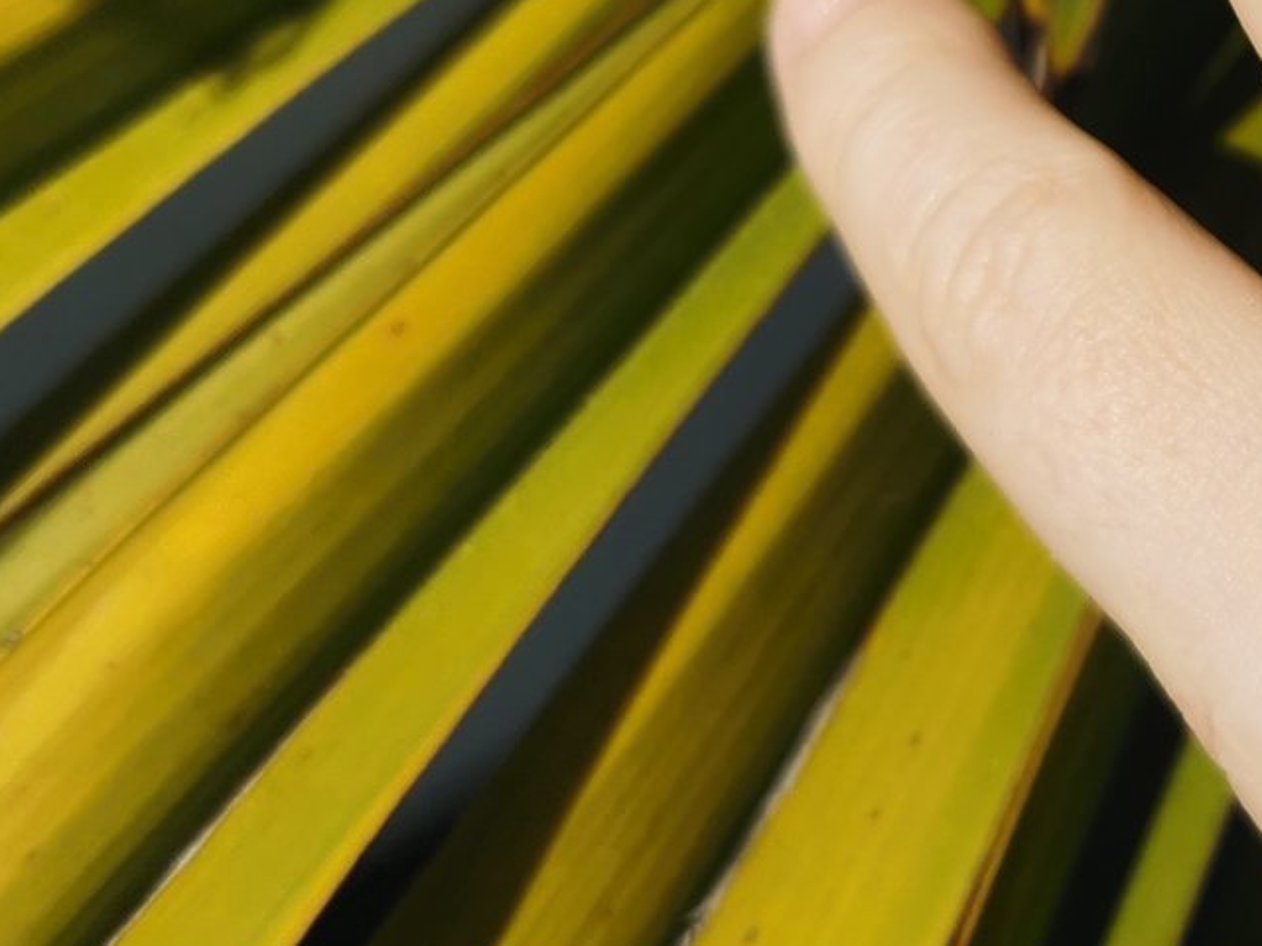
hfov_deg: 22.4
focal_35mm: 81
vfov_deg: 17.5
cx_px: 1477
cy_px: -132
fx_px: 2953
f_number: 1.6
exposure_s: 1/6993
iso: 50
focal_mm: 5.56
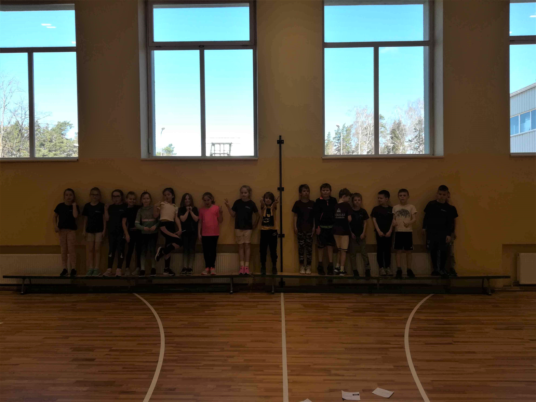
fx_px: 403
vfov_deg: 53.1
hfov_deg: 67.3
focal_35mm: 26
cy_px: 201
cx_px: 268
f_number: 2.2
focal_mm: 3.83
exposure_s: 1/229
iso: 50
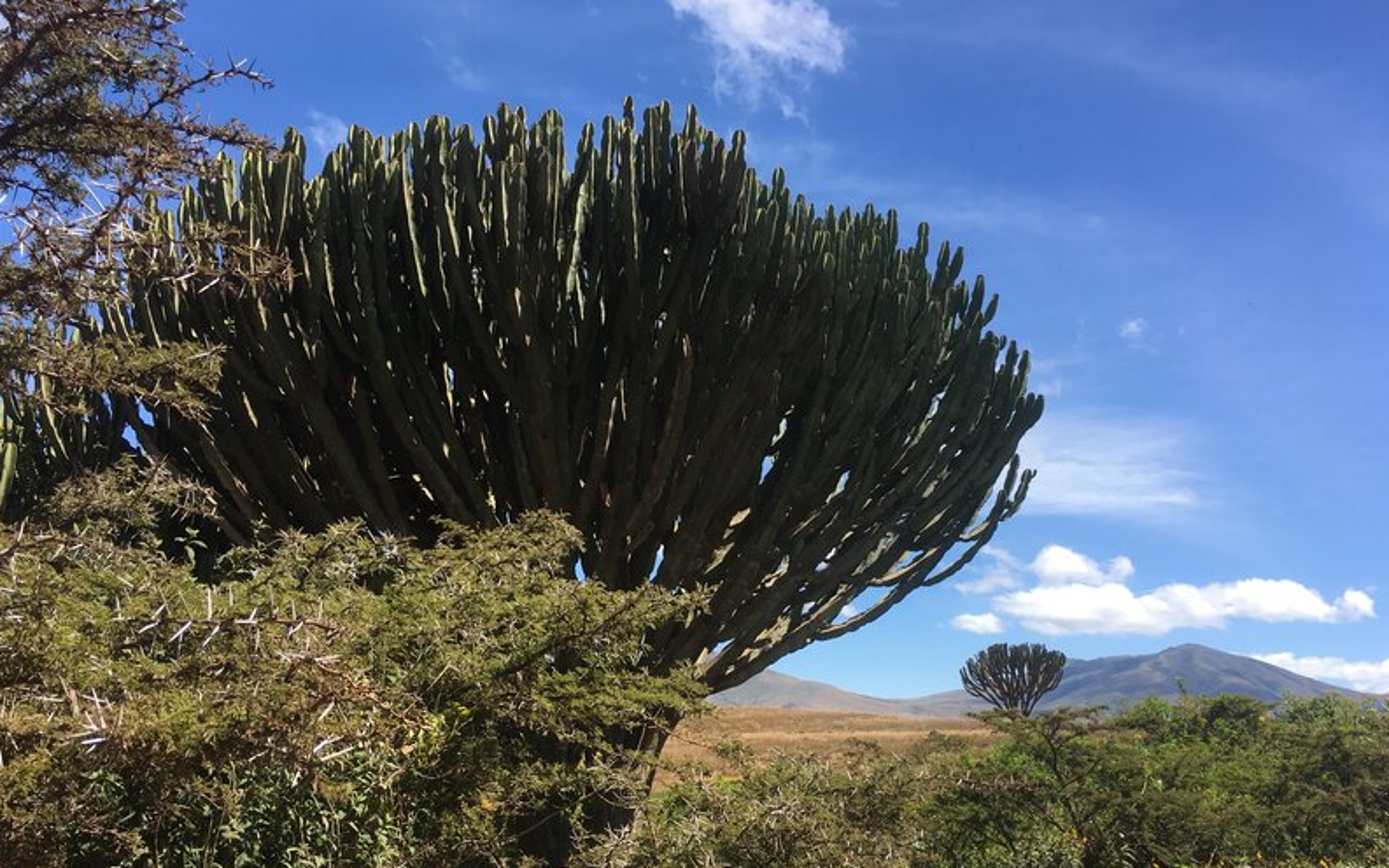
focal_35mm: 31
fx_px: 1174
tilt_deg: +10.8
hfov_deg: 61.2
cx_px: 694
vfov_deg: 40.5
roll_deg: -2.7
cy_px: 509
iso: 25
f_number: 2.2
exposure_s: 1/777
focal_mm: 4.15
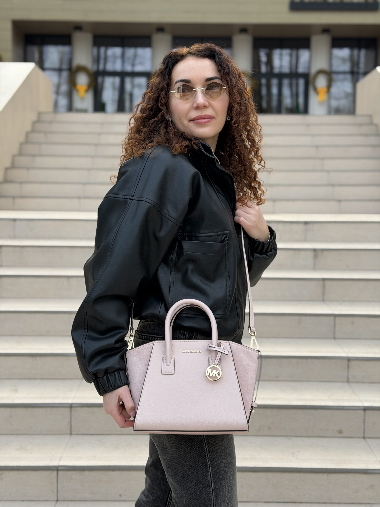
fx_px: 703
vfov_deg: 39.7
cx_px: 190
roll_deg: -0.1
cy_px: 254
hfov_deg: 30.3
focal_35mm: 48
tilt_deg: -3.3
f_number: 1.78
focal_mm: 6.76
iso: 80
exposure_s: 1/509
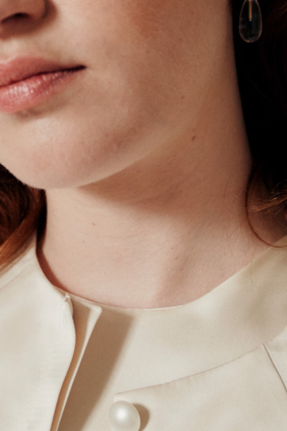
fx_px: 1374
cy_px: 194
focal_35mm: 115
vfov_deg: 17.8
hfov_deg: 11.9
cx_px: 94
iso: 800
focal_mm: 35
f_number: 3.5
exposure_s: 1/100
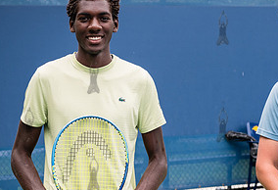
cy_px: 144
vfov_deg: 11.2
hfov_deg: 16.4
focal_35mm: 124
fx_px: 965
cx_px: 144
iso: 400
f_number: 4.5
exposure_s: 1/640
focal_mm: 48
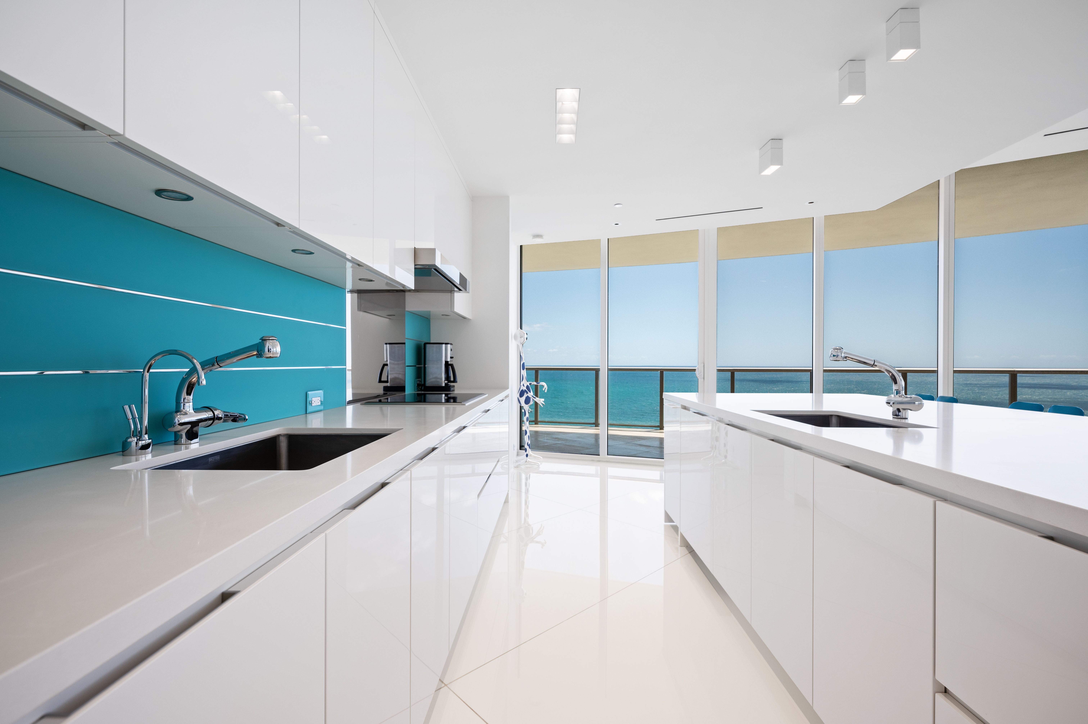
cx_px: 544
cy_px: 362
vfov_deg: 75.4
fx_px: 468
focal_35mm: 16
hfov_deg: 98.6
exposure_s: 1/100
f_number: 5
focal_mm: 15.5
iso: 200
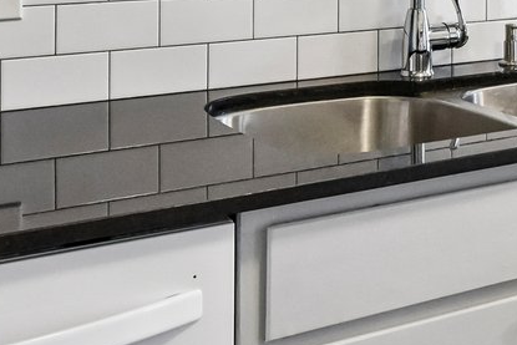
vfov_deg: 17.2
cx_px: 542
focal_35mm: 74
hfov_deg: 25.7
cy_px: -114
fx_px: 1063
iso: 1400
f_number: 8
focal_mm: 15
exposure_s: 1/15
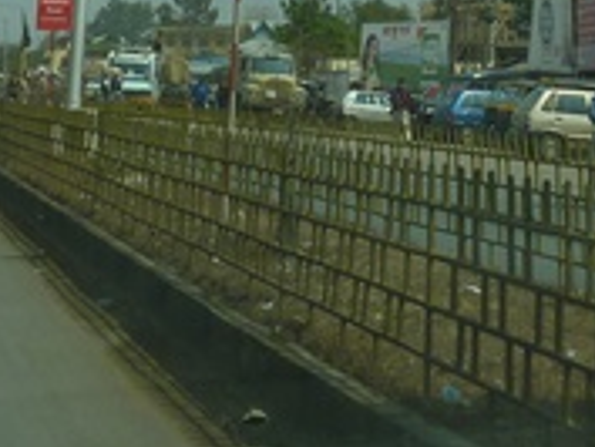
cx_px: 387
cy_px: -252
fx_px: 1582
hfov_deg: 21.2
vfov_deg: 14.8
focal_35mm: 92
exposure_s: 1/500
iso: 80
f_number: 5
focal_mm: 4.1
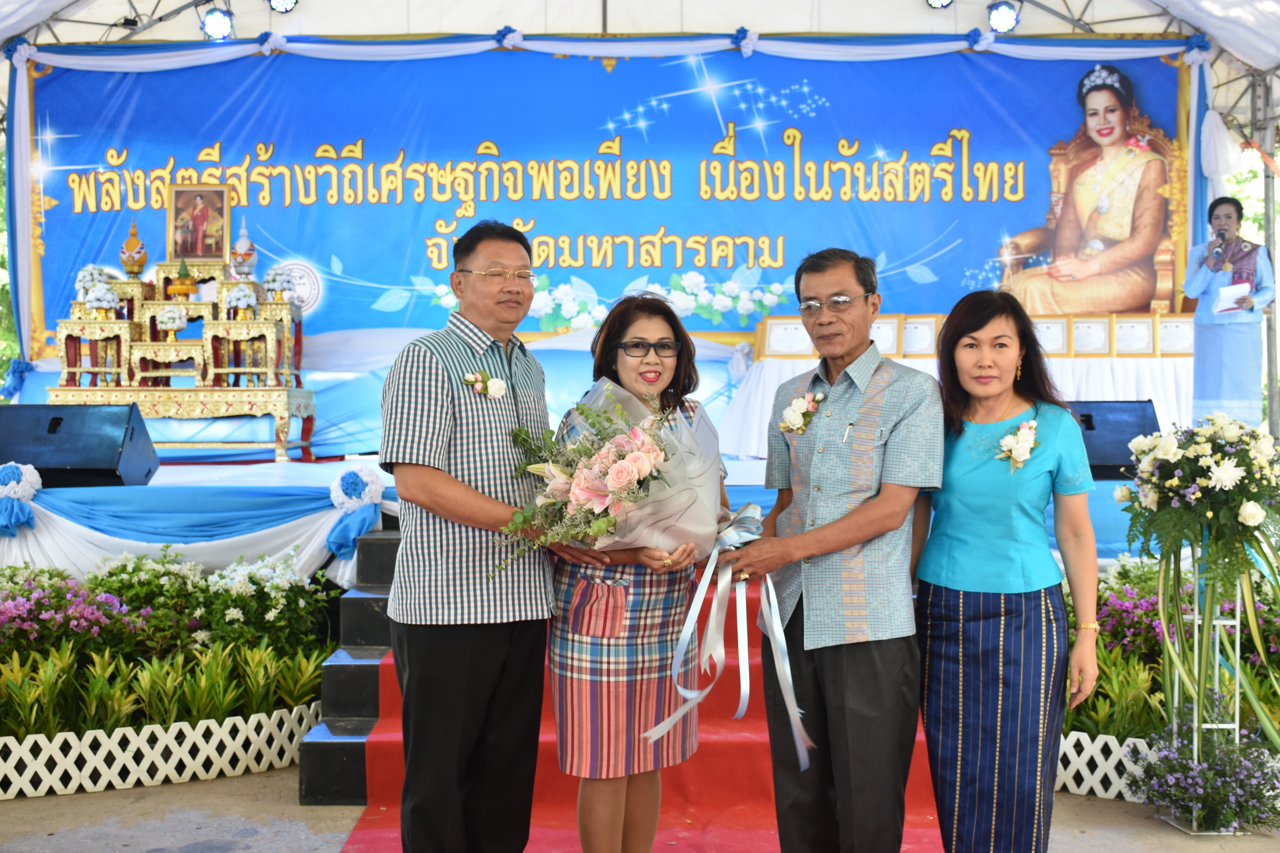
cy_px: 426
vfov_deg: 33.0
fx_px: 1440
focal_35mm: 40
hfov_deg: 47.9
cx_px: 640
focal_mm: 27
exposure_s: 1/100
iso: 400
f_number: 5
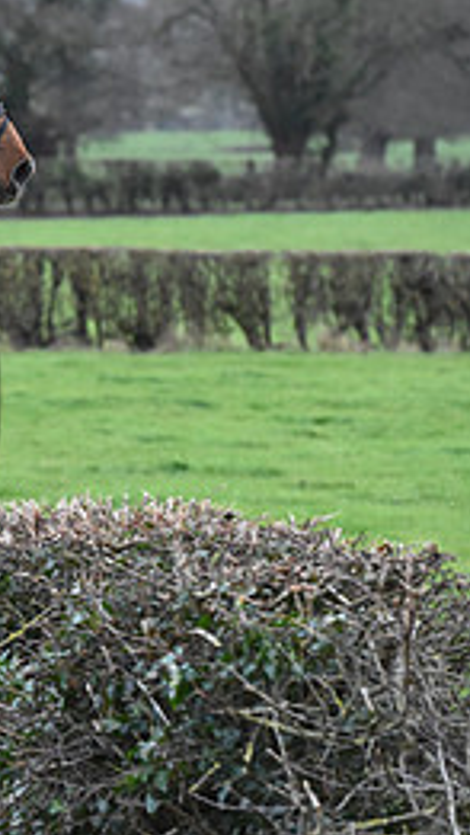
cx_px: -368
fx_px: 8500
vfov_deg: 5.6
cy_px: 355
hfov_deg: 3.2
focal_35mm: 384
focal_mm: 165
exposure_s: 1/1250
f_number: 5.6
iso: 3200
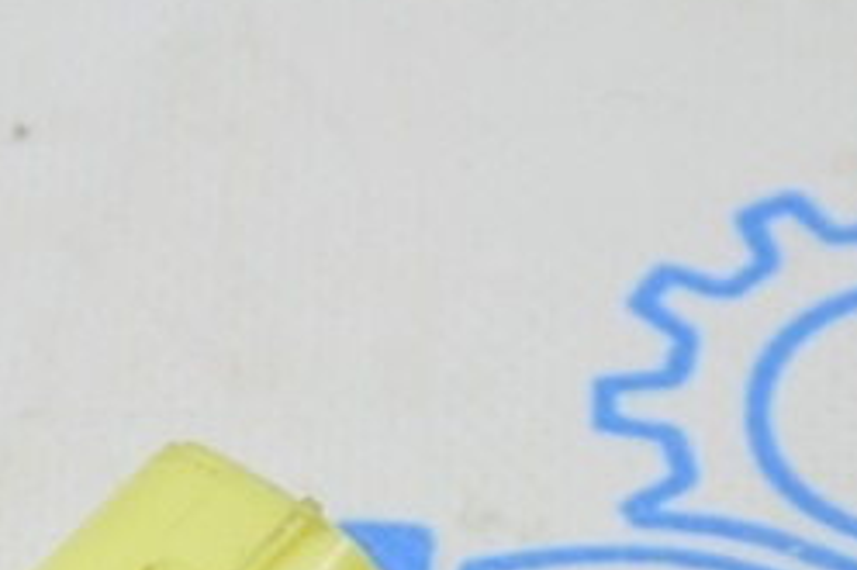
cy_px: 710
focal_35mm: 341
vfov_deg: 4.0
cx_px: -252
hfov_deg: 6.0
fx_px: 8114
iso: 400
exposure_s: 1/20
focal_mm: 55
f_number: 5.6
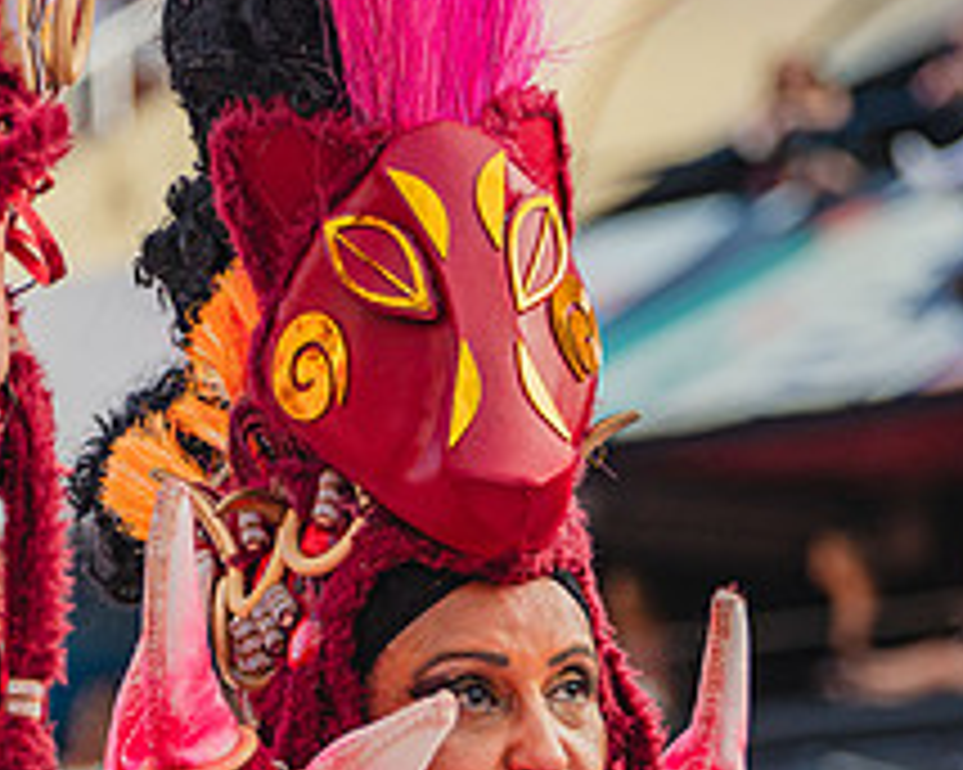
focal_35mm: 306
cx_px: 475
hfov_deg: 6.3
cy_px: 581
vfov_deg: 5.1
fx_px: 8717
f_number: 5.6
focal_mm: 155
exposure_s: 1/1600
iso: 640
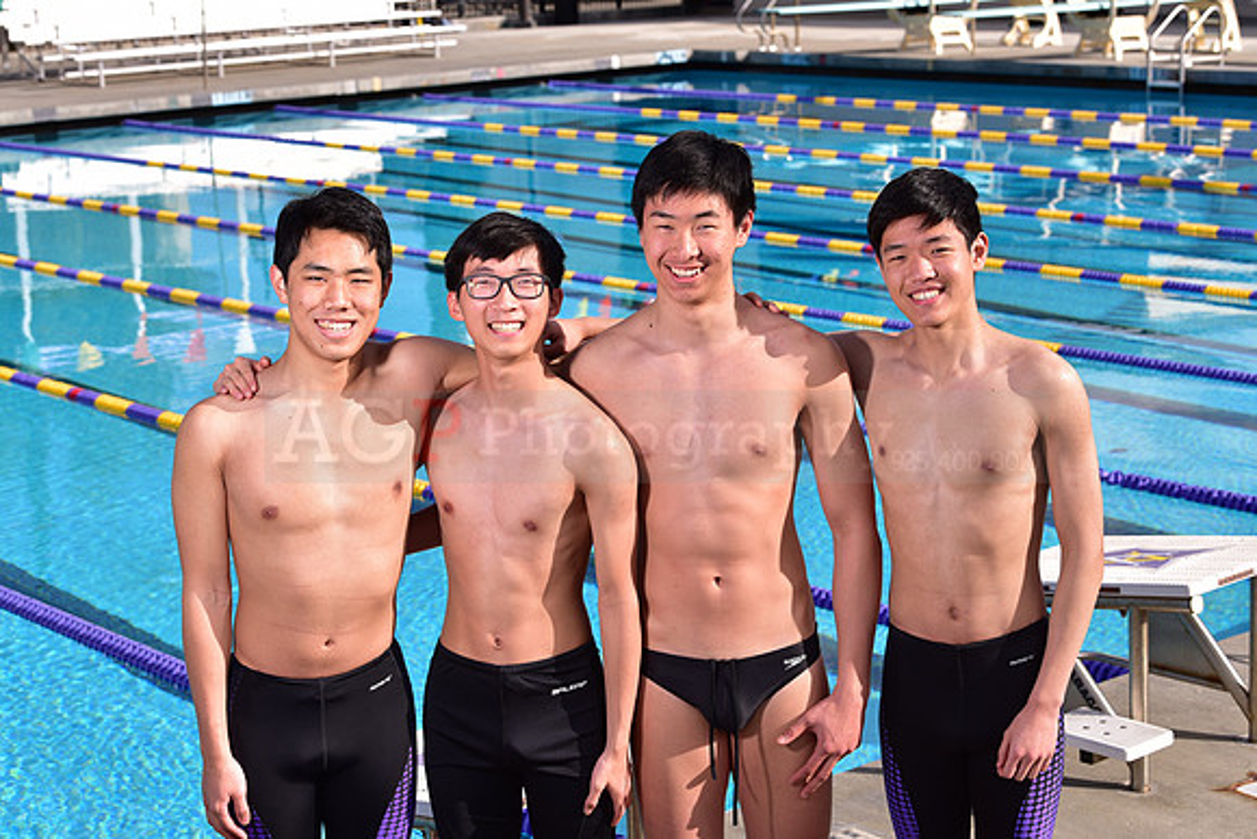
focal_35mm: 70
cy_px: 420
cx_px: 628
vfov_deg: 19.5
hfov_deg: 28.8
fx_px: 2445
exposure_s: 1/250
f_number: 7.1
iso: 80
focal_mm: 70
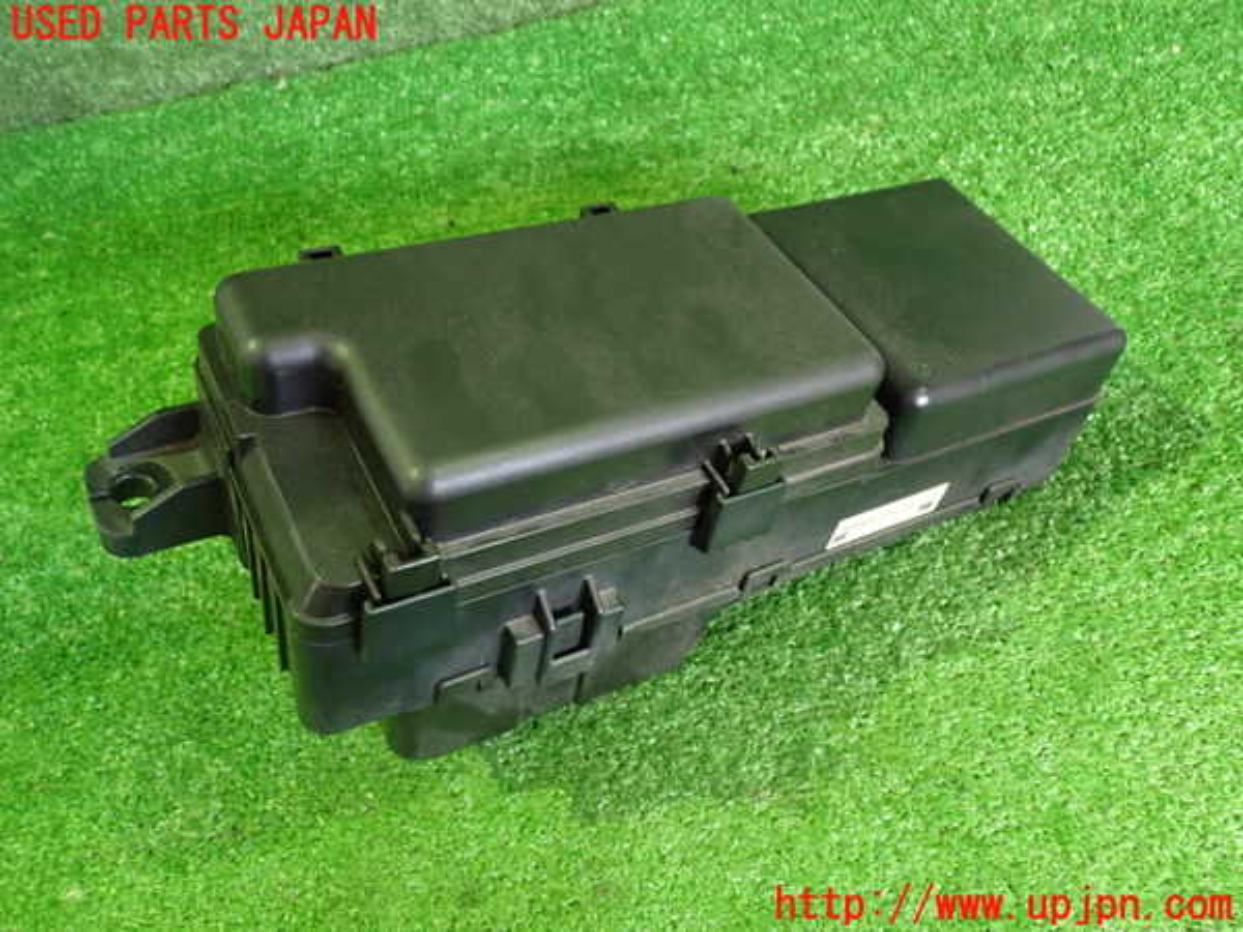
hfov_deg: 60.0
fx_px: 1077
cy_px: 466
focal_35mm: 30
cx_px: 622
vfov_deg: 46.8
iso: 800
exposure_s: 1/25
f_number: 2.3
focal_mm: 5.4
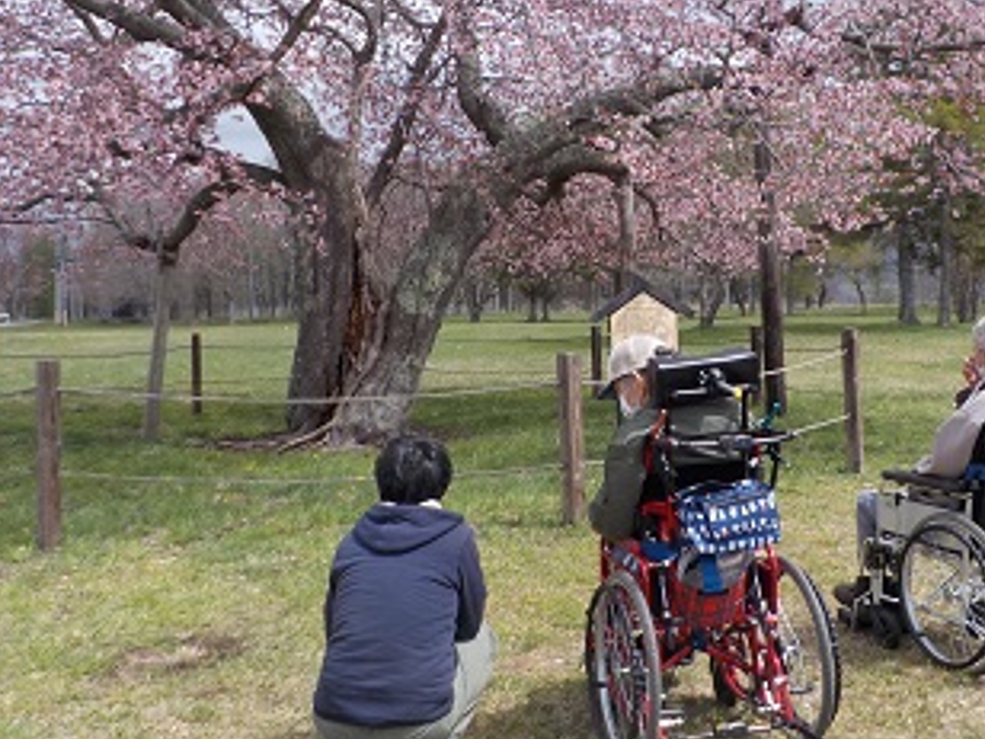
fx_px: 1110
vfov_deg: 36.8
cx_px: 608
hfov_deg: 47.5
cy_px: 342
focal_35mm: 39
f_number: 3.3
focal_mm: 4.1
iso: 125
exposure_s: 1/800
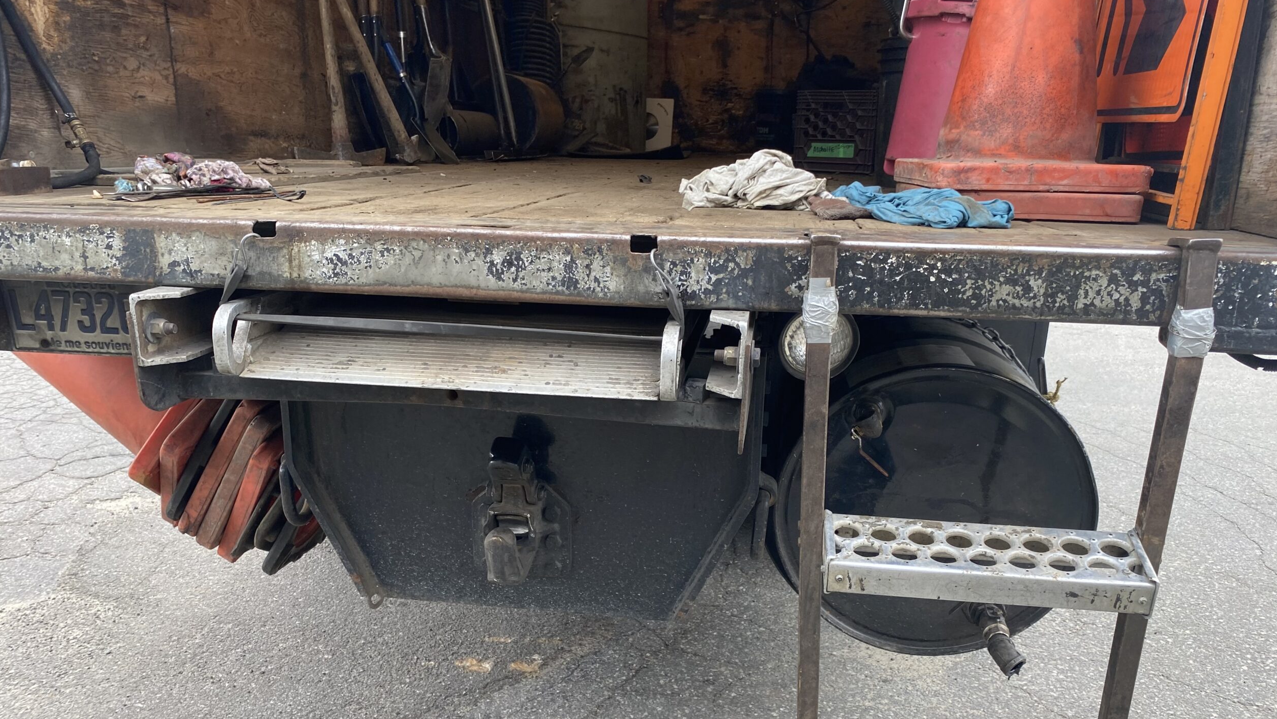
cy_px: 469
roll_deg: -0.4
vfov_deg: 39.8
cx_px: 636
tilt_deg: -14.6
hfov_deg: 66.1
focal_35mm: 29
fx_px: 982
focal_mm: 4.25
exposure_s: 1/252
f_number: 1.8
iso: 32
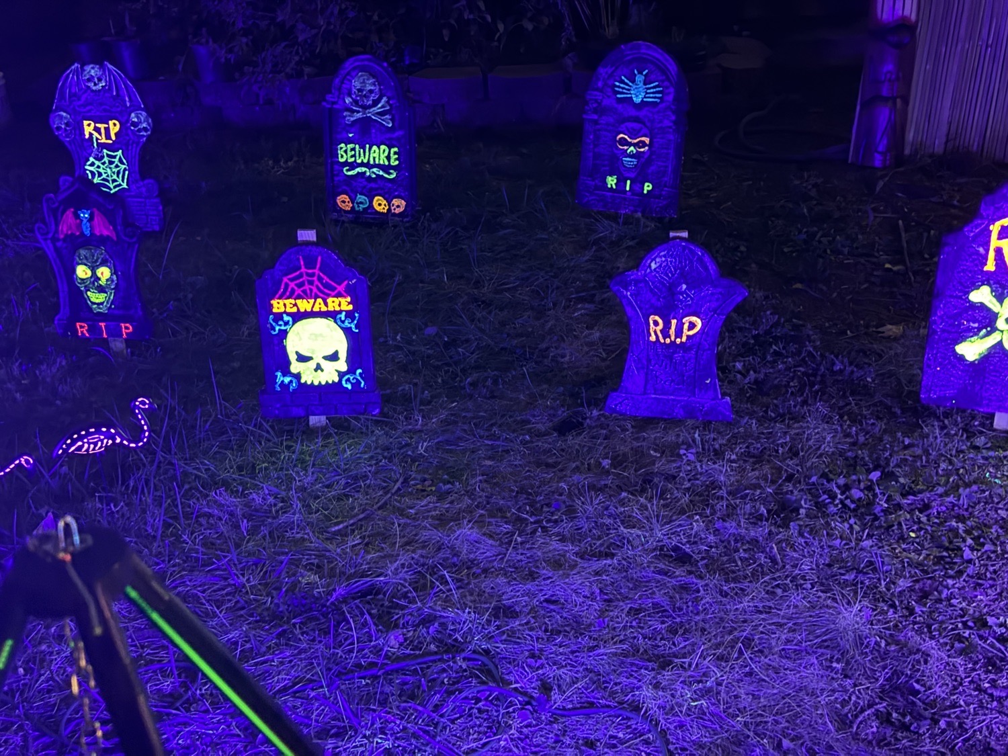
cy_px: 378
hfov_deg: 39.7
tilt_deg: -21.1
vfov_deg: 30.3
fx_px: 1398
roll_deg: +0.7
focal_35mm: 48
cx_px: 504
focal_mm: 6.76
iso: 800
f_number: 1.78
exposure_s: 1/15
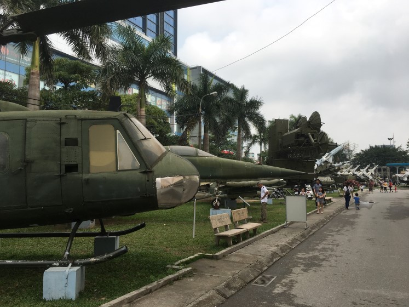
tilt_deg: +4.1
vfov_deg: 48.2
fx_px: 343
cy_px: 154
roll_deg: -0.7
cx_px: 204
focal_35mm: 29
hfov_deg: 61.7
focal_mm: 4.15
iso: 25
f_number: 2.2
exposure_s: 1/1479
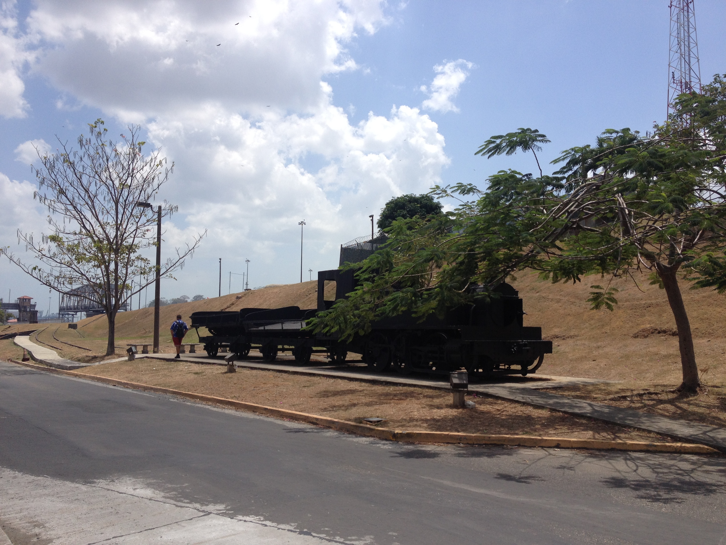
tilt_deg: +2.6
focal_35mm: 35
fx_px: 734
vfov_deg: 40.7
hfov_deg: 52.6
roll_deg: -0.3
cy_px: 272
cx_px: 363
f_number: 2.4
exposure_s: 1/2123
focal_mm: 4.28
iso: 50
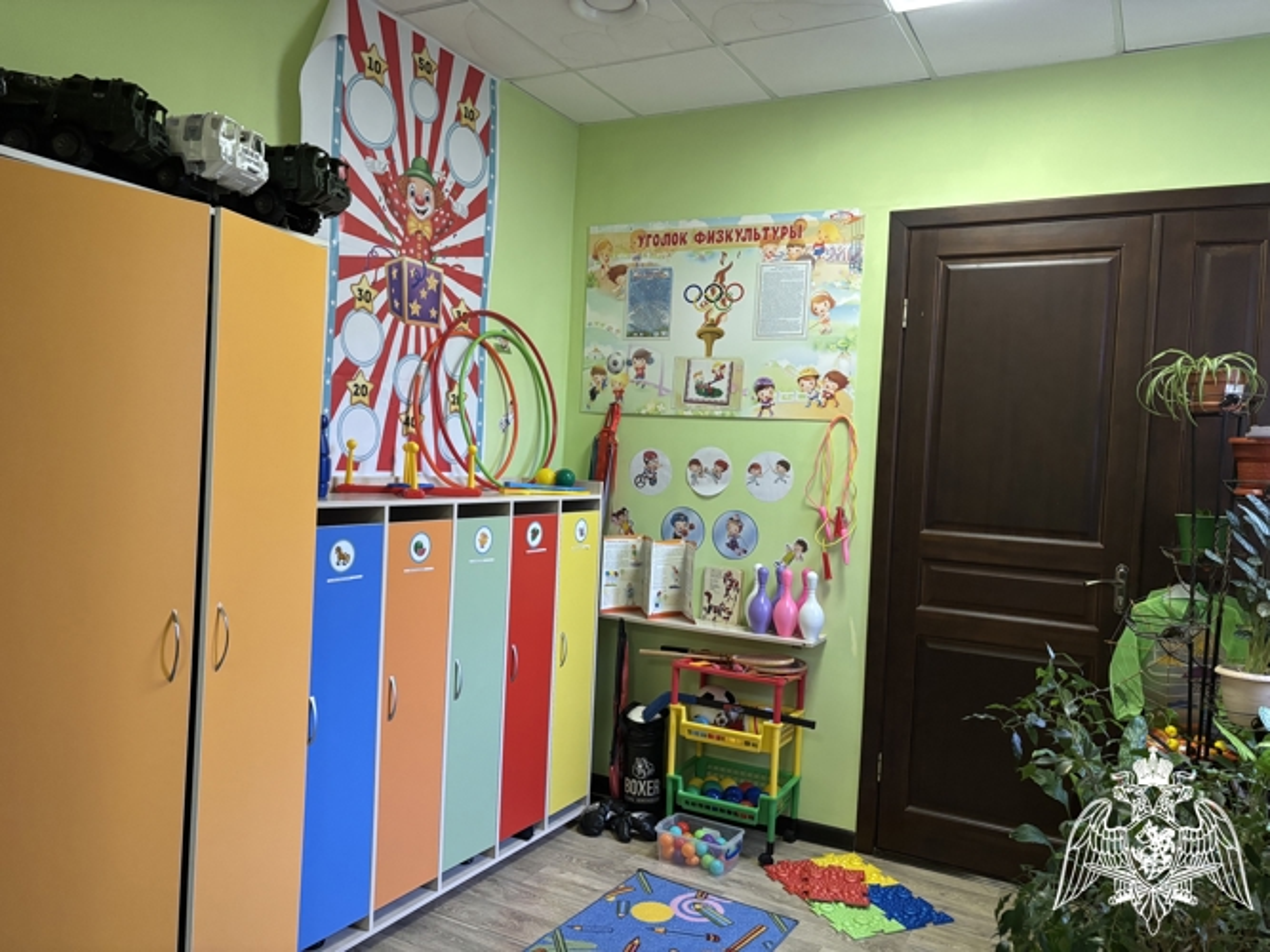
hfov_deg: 67.3
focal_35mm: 26
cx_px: 635
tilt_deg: -2.8
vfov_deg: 53.0
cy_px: 476
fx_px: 954
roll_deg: -2.8
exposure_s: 1/50
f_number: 1.6
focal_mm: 5.96
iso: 400
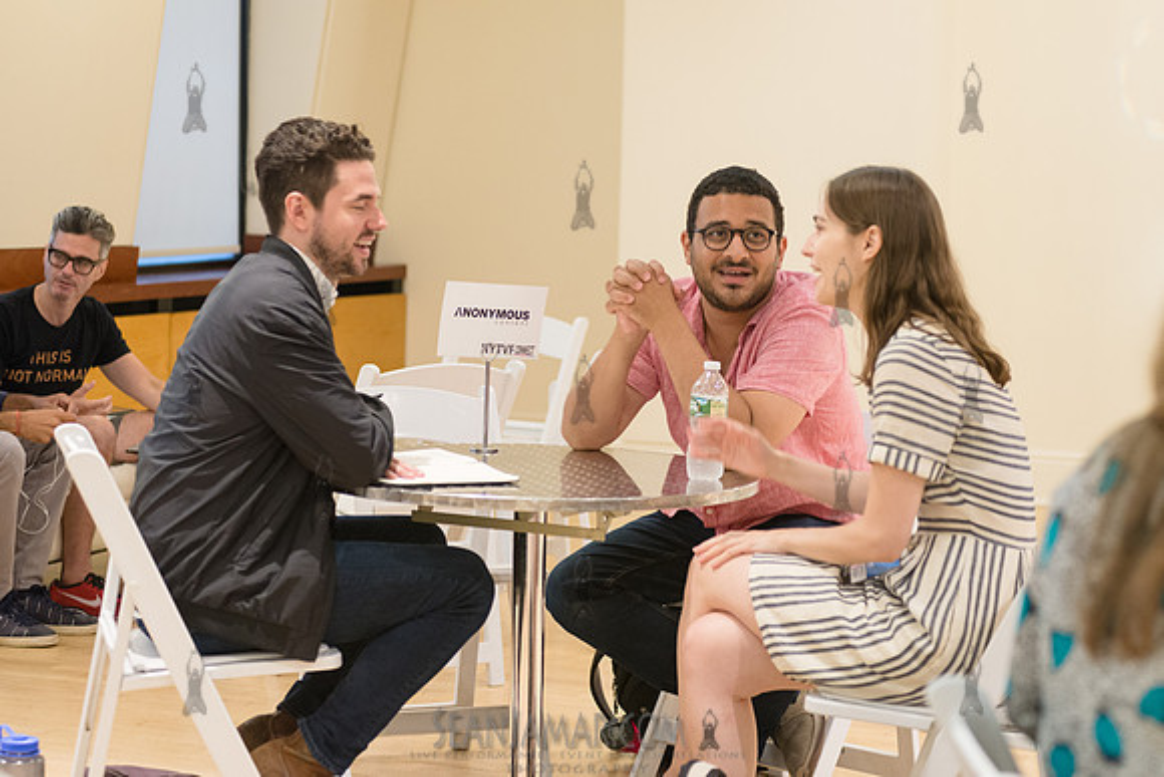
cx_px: 582
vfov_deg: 17.1
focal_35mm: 80
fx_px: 2587
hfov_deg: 25.4
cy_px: 388
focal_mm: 80
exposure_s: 1/80
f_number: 4
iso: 2500
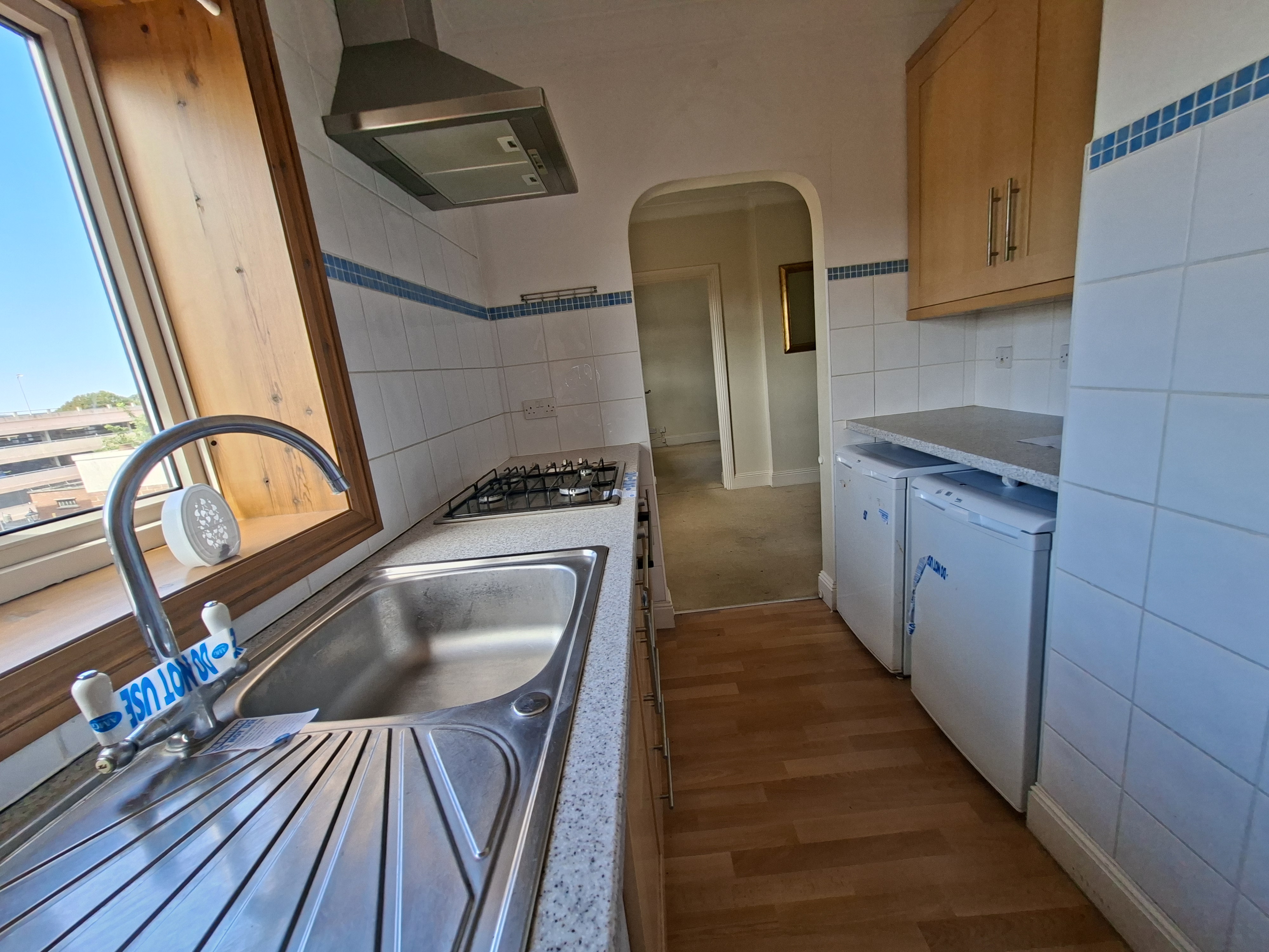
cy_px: 476
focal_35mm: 13
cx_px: 634
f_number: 2.2
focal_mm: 1.74
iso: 50
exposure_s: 1/100
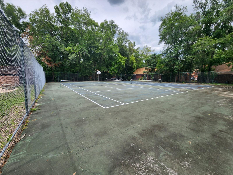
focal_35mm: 13
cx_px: 116
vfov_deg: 89.9
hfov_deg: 106.2
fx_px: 88
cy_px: 88
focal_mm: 2.2
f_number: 2.2
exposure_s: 1/880
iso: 50
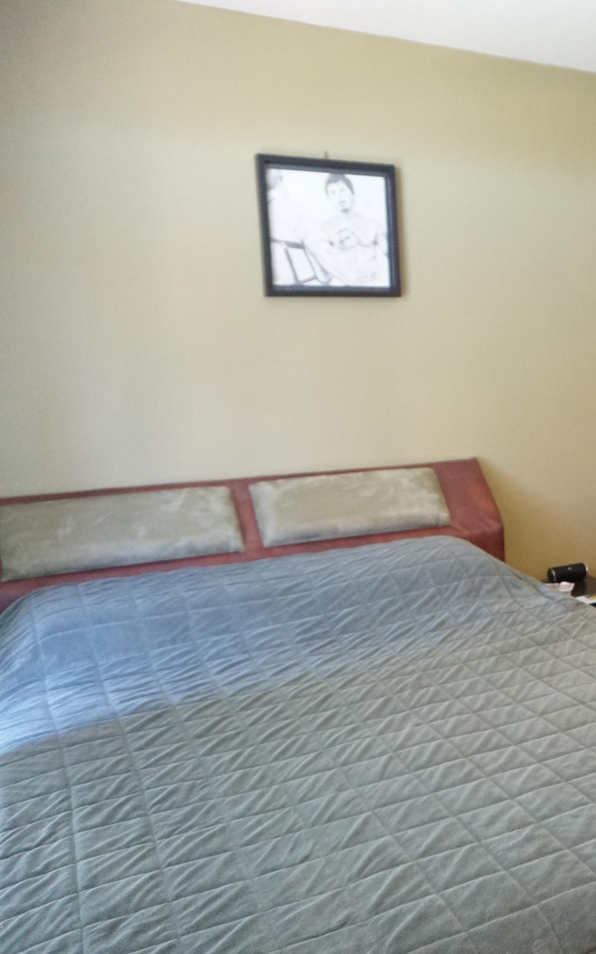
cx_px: 679
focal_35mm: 37
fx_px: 961
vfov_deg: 52.7
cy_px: 475
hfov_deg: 30.3
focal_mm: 16
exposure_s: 1/40
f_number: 3.5
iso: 2000
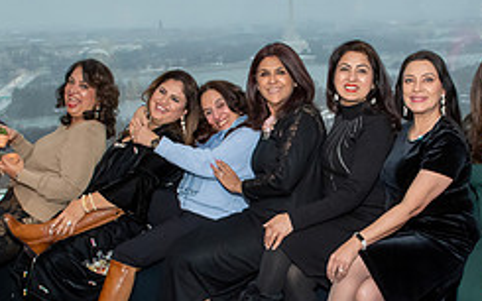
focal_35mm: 68
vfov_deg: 19.1
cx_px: 297
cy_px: 198
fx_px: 893
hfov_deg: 30.1
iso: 640
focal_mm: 17
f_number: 9
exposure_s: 1/250
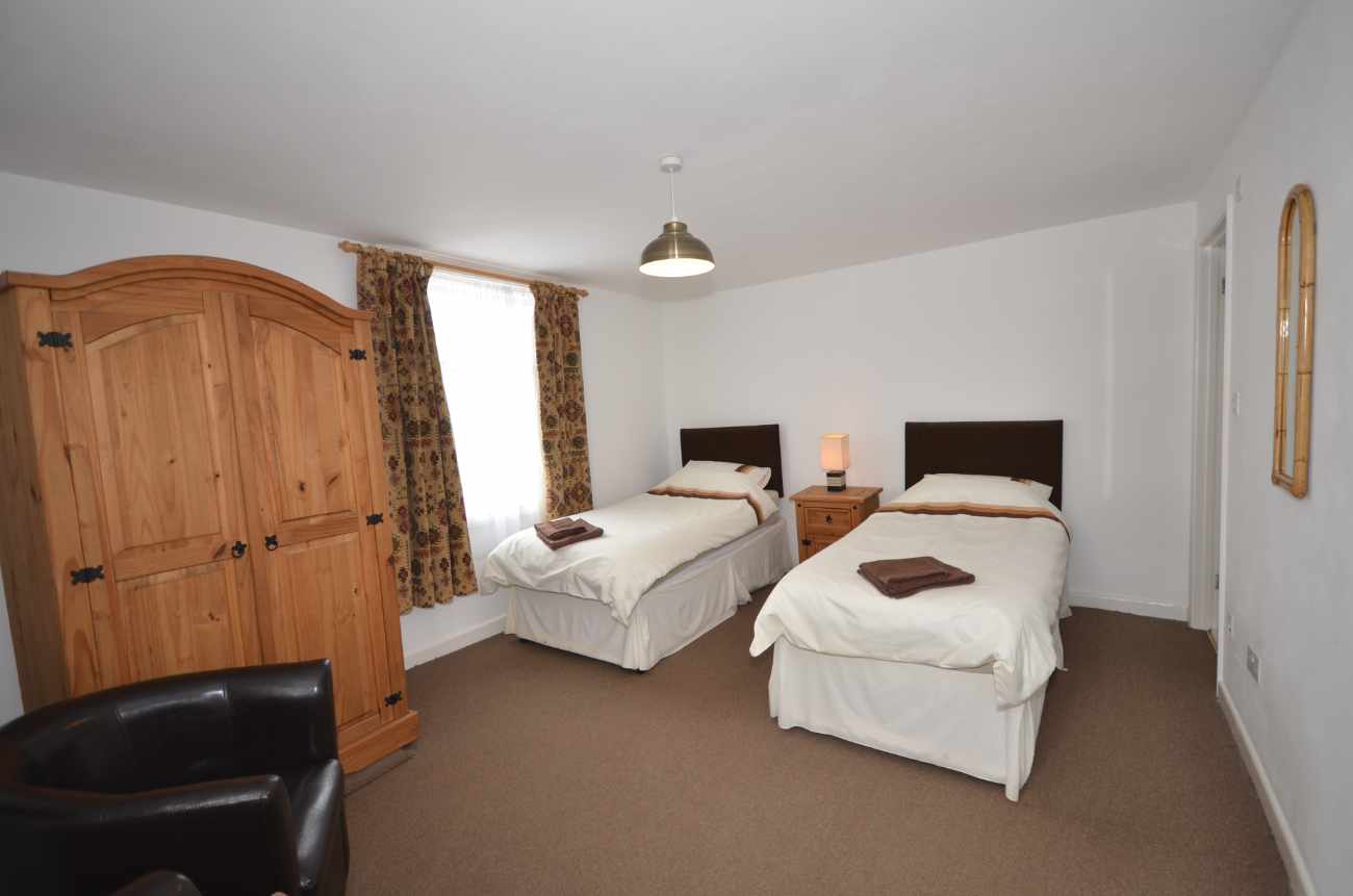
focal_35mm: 15
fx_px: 563
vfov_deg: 77.1
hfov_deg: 100.5
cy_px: 448
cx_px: 676
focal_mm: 10
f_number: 4
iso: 220
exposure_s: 1/60
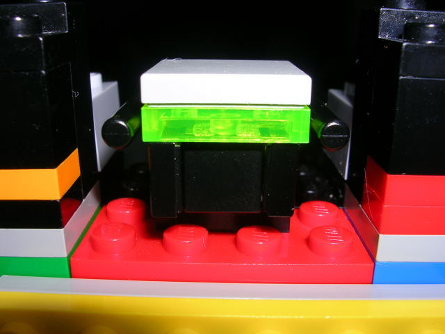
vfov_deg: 37.7
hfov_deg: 49.0
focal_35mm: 38
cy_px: 167
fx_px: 489
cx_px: 222
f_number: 5.6
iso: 50
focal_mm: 5.8
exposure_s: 1/60.1
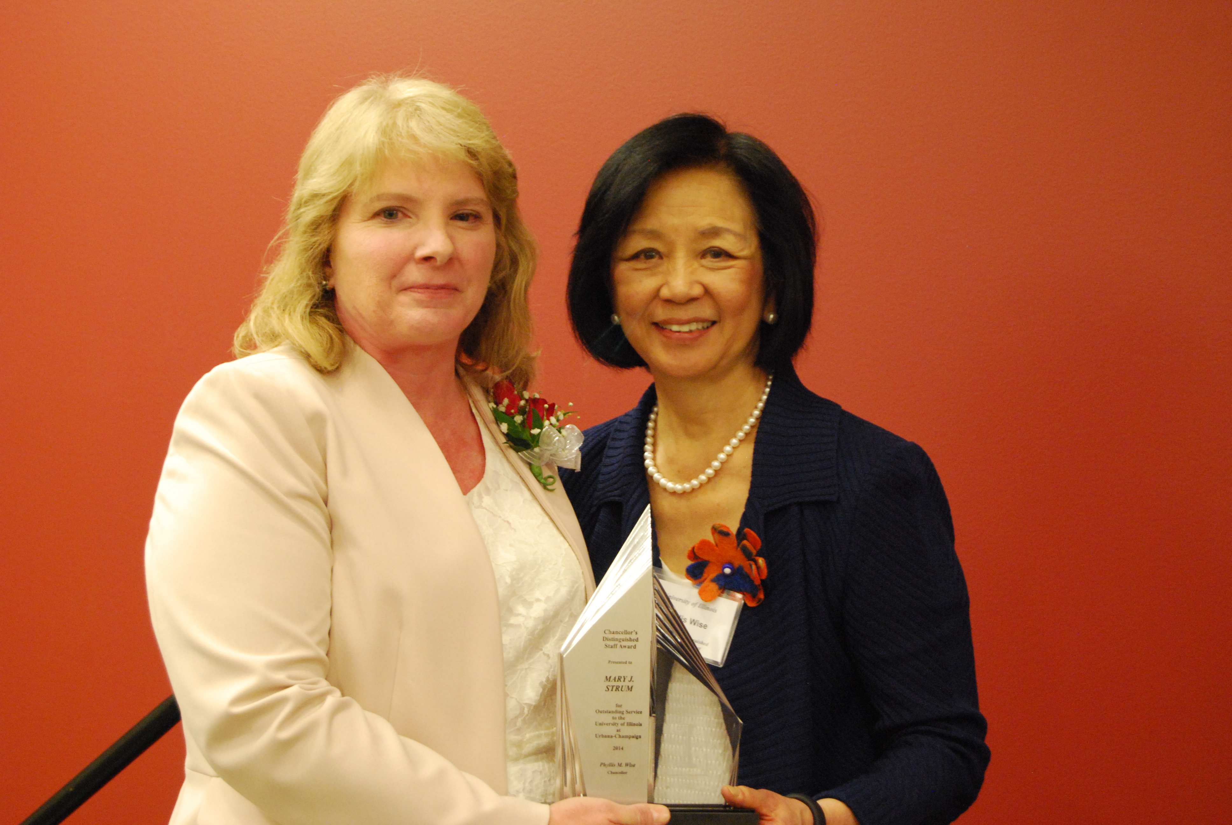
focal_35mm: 82
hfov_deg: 24.6
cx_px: 616
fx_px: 2827
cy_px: 412
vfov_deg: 16.6
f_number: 5.6
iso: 1600
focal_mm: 55
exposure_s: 1/20
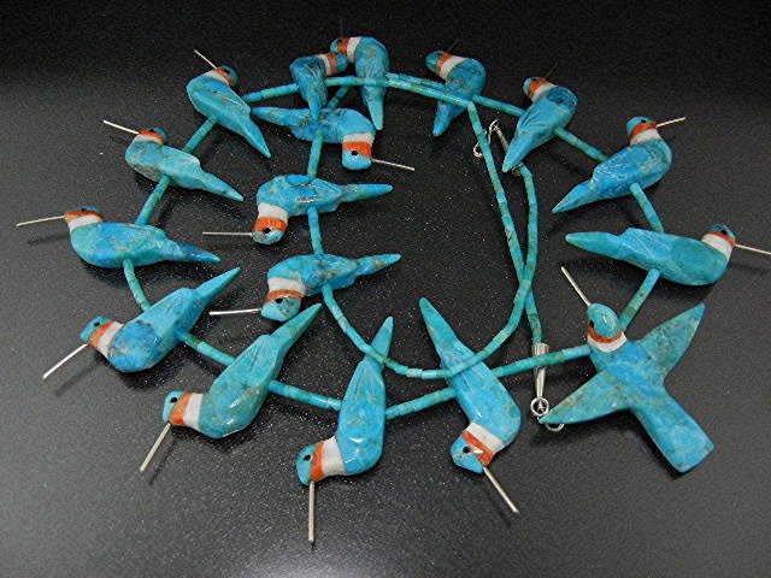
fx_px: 757
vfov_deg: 41.8
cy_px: 289
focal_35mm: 34
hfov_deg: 54.0
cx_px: 386
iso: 800
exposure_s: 1/30
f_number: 7.2
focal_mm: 6.2
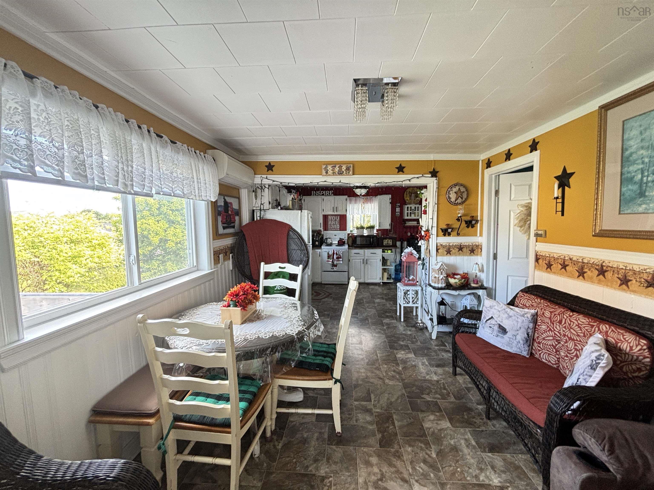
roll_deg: +0.4
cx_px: 327
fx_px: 246
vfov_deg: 89.9
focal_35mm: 13
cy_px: 245
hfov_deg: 106.2
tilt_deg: -6.6
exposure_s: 1/28
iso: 160
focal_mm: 1.54
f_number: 2.4
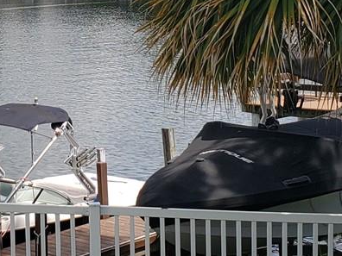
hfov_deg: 18.3
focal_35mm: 105
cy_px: -23
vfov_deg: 13.8
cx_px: 10
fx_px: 1037
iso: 50
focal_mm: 4.3
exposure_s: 1/1848
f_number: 2.4
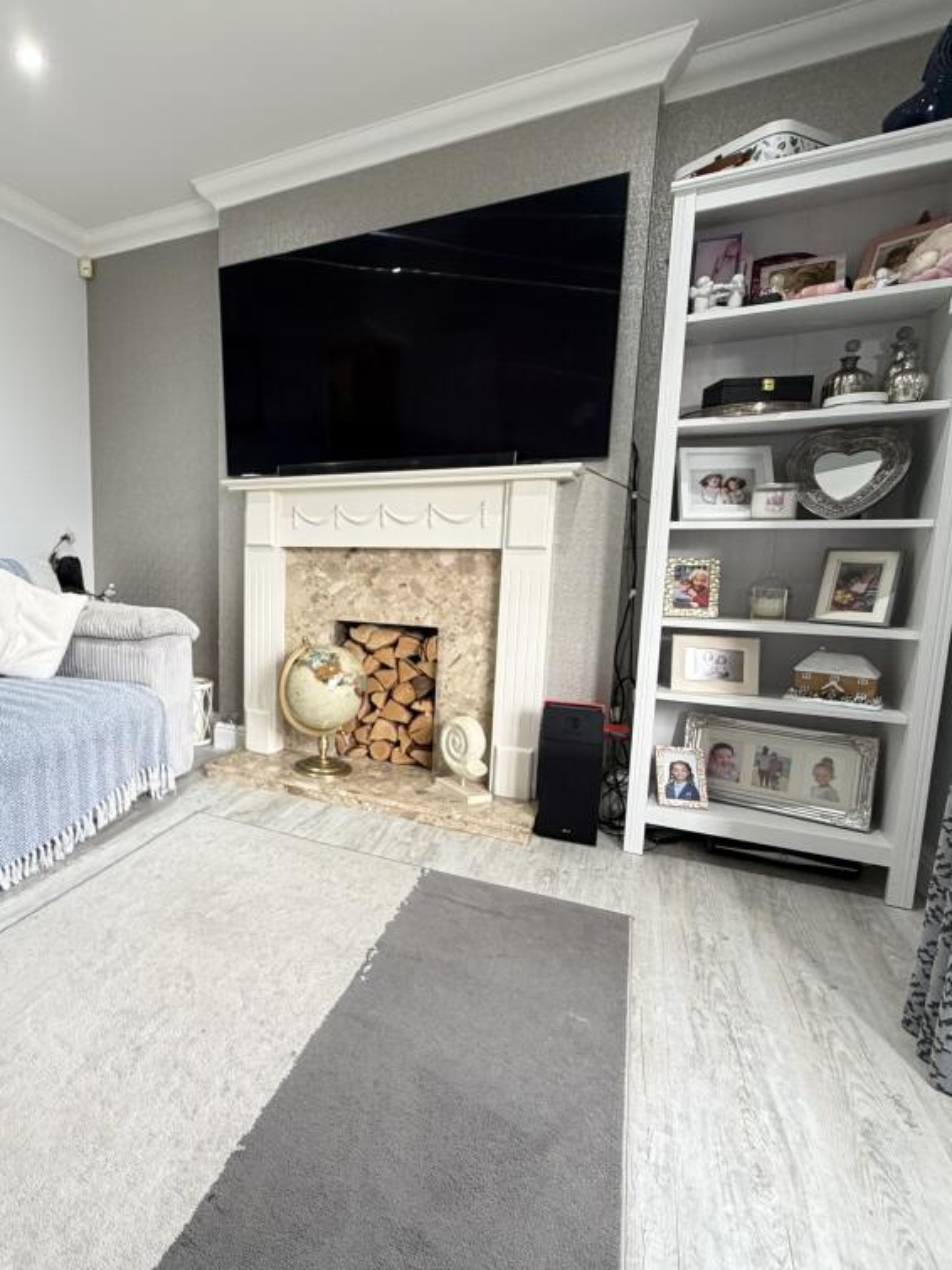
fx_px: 697
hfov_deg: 64.6
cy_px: 638
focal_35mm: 19
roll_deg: +0.6
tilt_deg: -6.7
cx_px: 239
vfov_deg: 84.7
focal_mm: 2.22
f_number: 2.2
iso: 200
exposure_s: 1/50
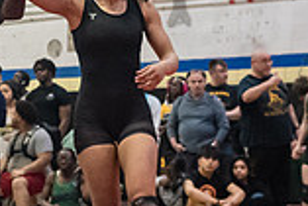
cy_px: 87
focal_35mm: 159
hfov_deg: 12.6
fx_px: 1362
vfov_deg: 8.7
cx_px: -75
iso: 6400
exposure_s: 1/400
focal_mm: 35
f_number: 3.5
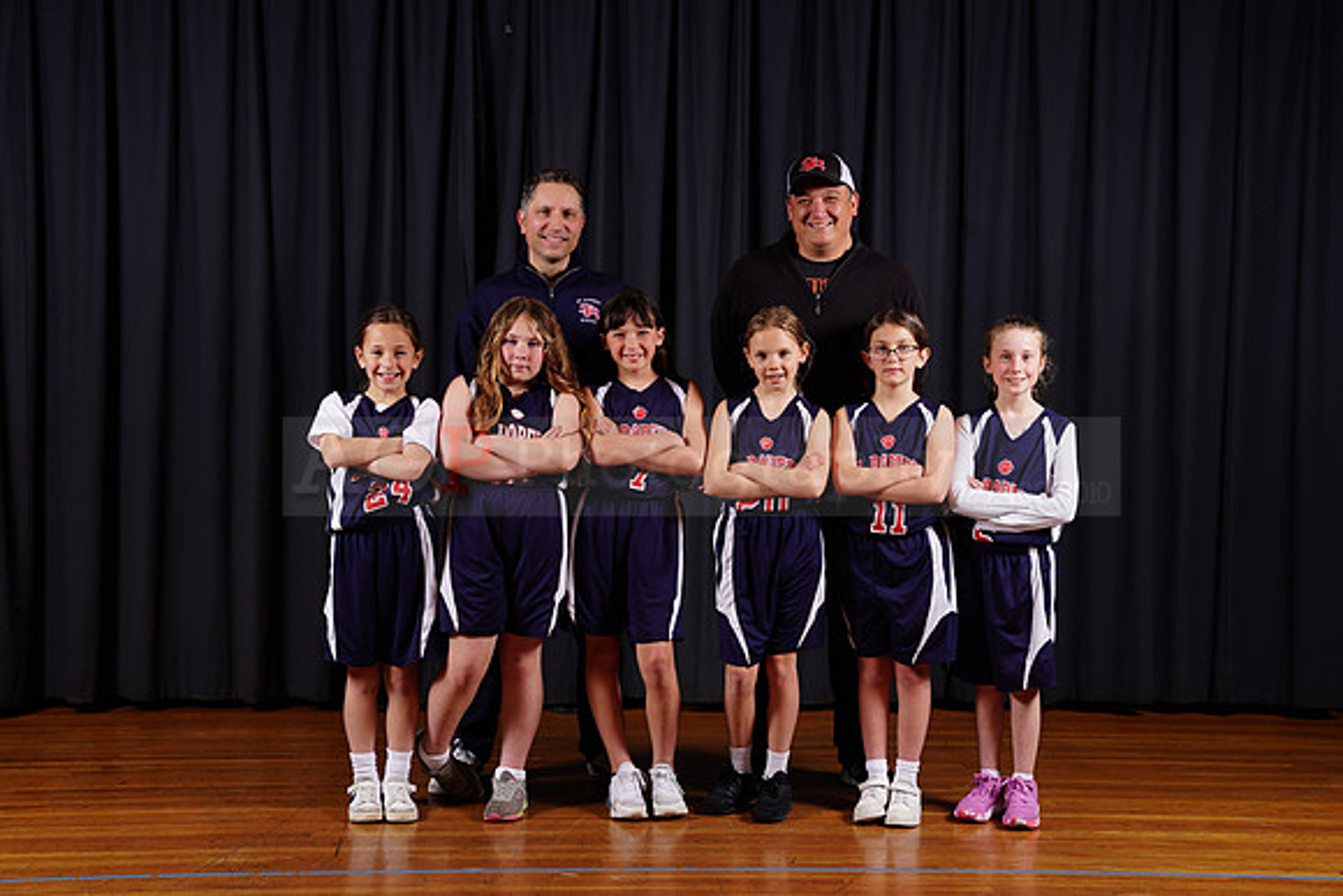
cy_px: 448
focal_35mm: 62
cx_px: 672
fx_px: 2313
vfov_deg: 21.9
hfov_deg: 32.4
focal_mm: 62
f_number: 5.6
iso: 200
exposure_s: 1/200
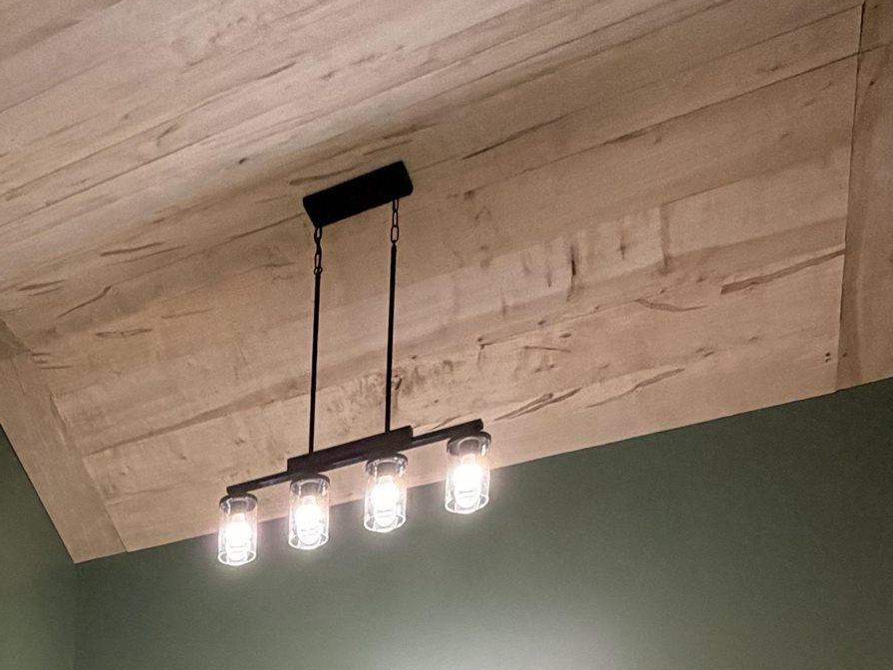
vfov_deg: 22.2
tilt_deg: -2.2
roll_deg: -1.1
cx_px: -15
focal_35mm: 48
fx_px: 1238
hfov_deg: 35.6
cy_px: 1120
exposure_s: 1/60
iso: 250
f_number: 2.2
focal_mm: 2.22
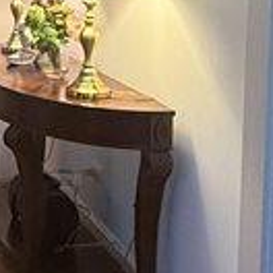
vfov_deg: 18.8
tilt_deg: -4.6
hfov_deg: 16.2
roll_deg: +0.5
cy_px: 8
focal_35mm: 90
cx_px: -223
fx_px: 803
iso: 320
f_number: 2.2
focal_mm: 2.22
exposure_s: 1/60
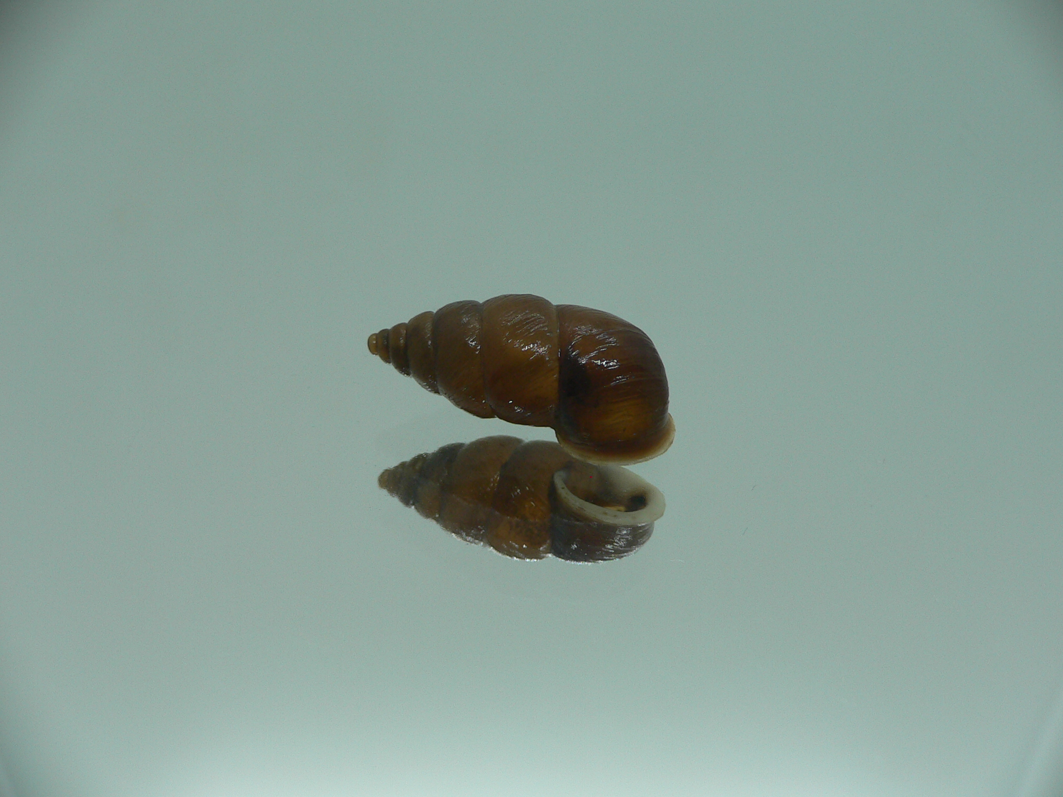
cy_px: 398
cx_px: 532
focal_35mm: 35
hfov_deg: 52.6
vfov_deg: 40.7
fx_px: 1075
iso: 80
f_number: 2.8
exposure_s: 1/60
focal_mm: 4.6
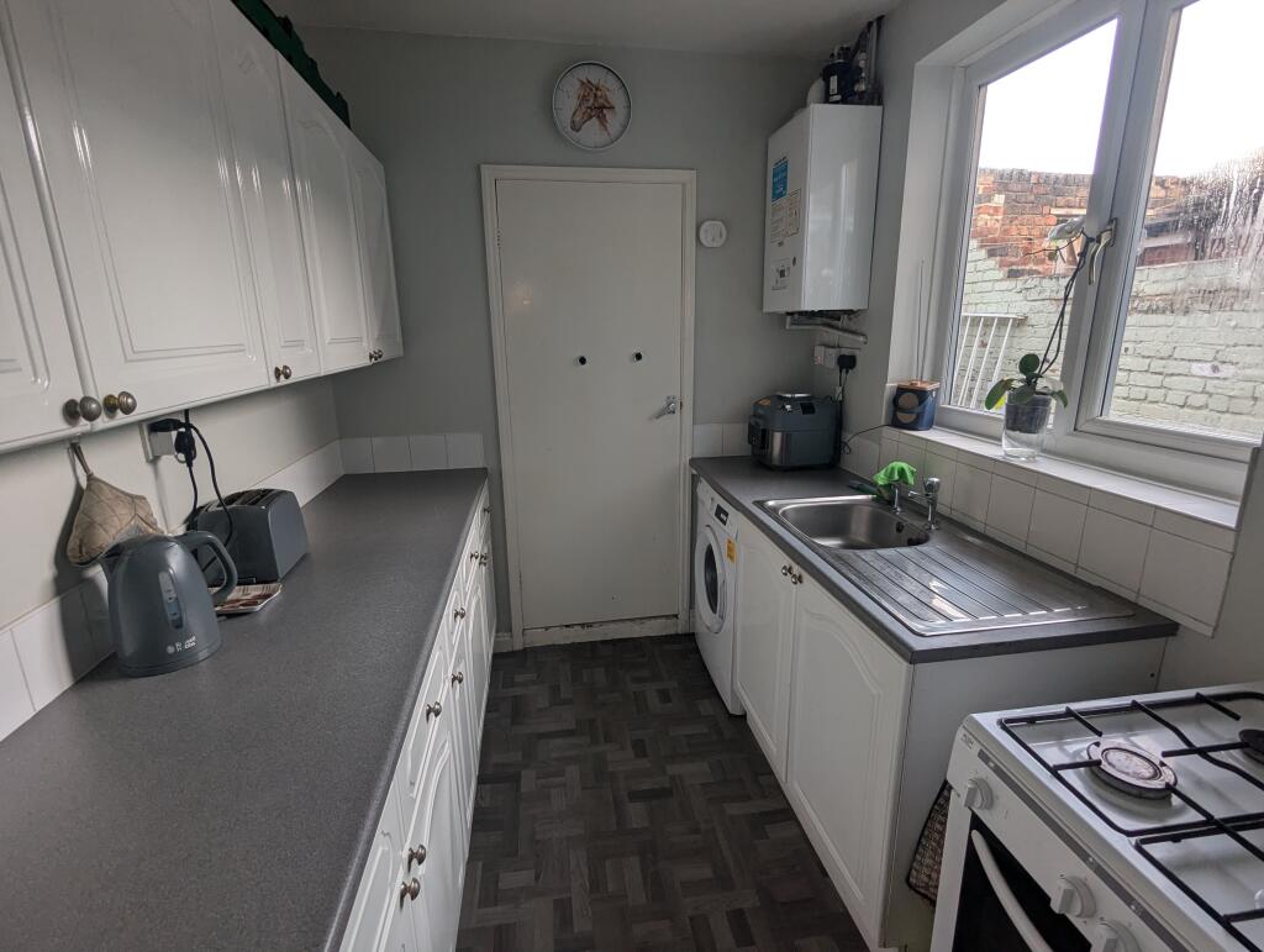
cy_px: 476
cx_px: 632
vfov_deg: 78.2
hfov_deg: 94.4
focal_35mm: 16
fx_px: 585
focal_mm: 2.35
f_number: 2.2
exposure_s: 1/40.1
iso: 45
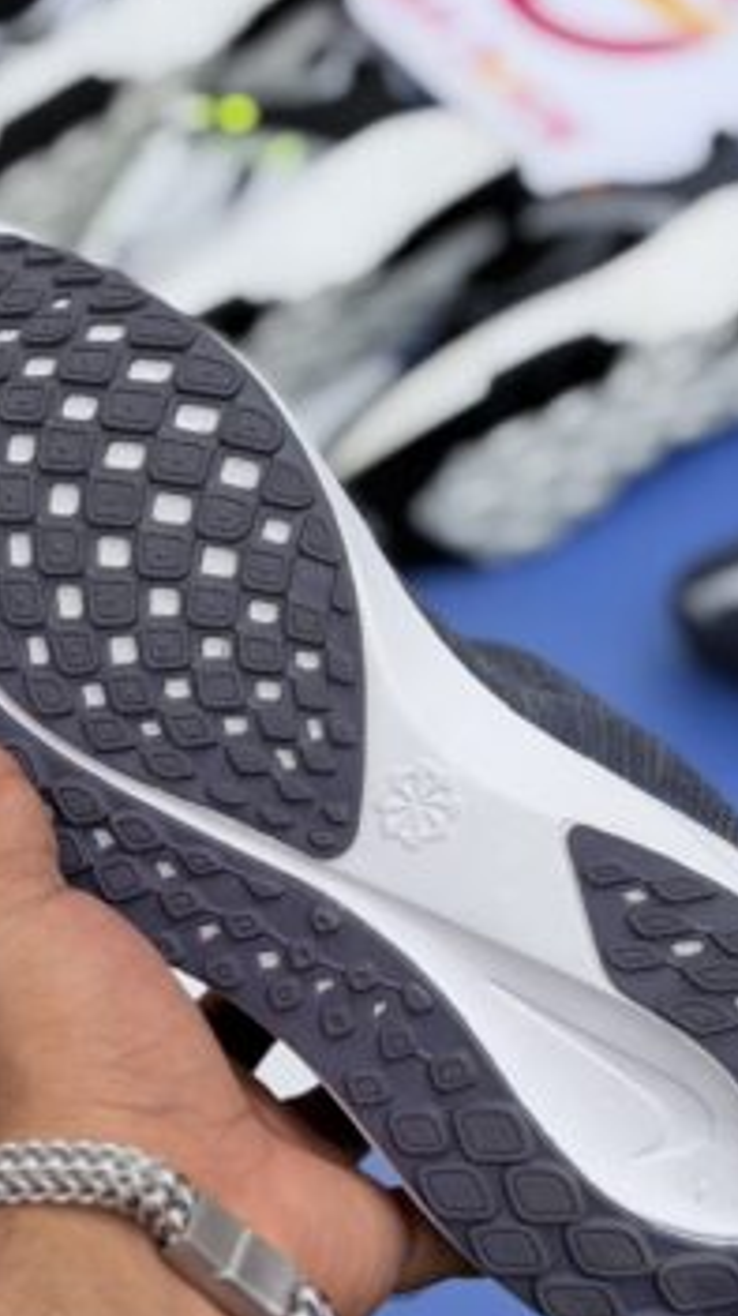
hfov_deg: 14.0
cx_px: 433
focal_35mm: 86
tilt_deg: -55.3
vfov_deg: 24.6
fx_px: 2997
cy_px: 456
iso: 64
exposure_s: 1/342
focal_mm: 6.76
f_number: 1.78
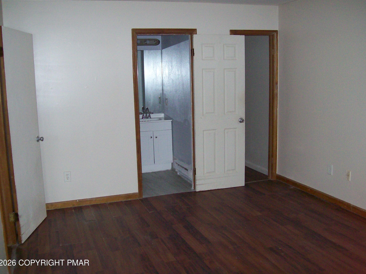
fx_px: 391
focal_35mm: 37
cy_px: 135
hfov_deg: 50.1
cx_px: 180
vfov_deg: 38.7
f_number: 2.7
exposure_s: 1/64
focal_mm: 6
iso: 200
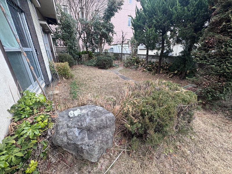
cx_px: 116
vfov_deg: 85.7
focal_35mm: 14
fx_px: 94
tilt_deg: -20.0
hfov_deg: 102.1
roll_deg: -1.2
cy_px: 87
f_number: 2.2
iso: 100
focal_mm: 2.22
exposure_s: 1/99
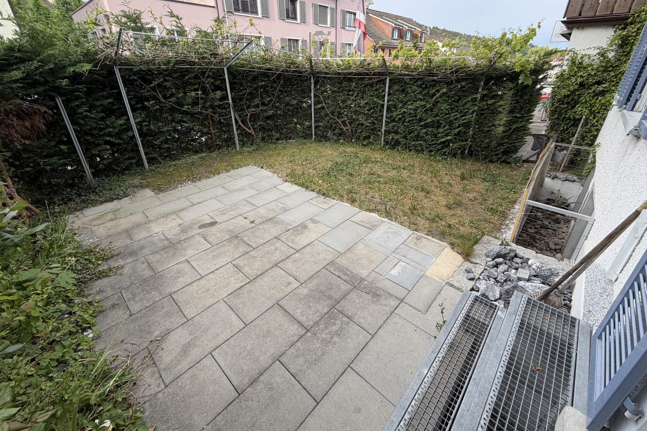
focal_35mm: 15
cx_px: 327
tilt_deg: -24.6
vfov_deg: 76.9
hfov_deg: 100.4
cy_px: 185
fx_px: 270
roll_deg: +0.7
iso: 40
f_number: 2.2
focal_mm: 2.22
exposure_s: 1/236
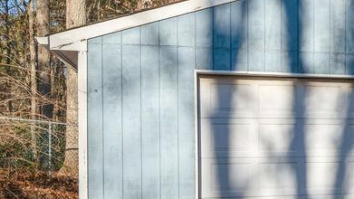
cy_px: 152
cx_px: 415
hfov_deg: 25.8
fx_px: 695
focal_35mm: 74
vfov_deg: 16.2
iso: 200
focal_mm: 16
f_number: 8
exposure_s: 1/640
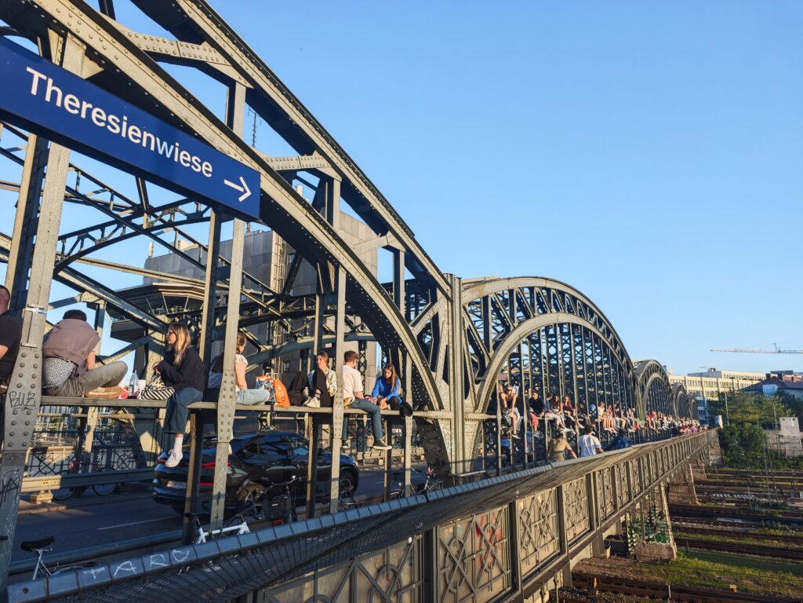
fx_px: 534
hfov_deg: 73.9
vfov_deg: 58.9
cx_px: 402
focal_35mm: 23
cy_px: 302
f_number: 2
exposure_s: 1/244
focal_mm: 8.72
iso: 50
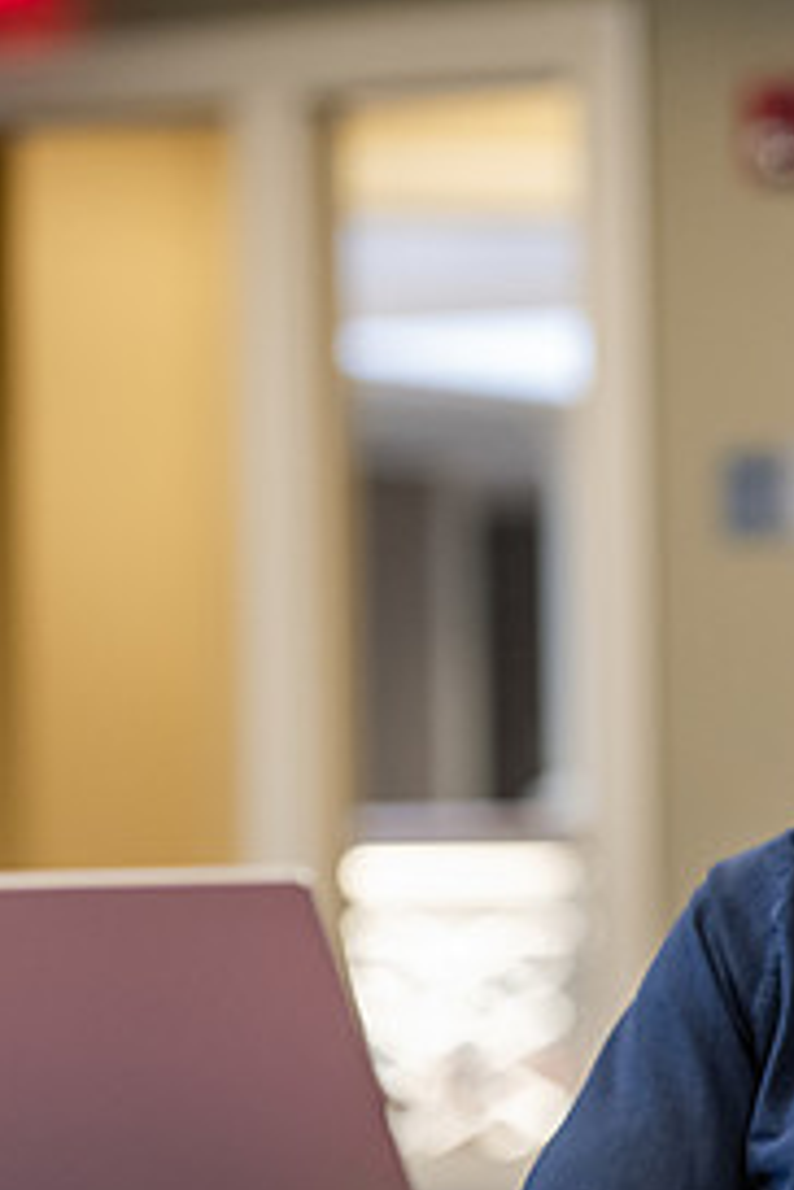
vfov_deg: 9.5
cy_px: 769
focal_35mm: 217
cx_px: 934
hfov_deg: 6.3
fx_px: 7179
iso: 2500
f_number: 2.8
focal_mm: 102
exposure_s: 1/200
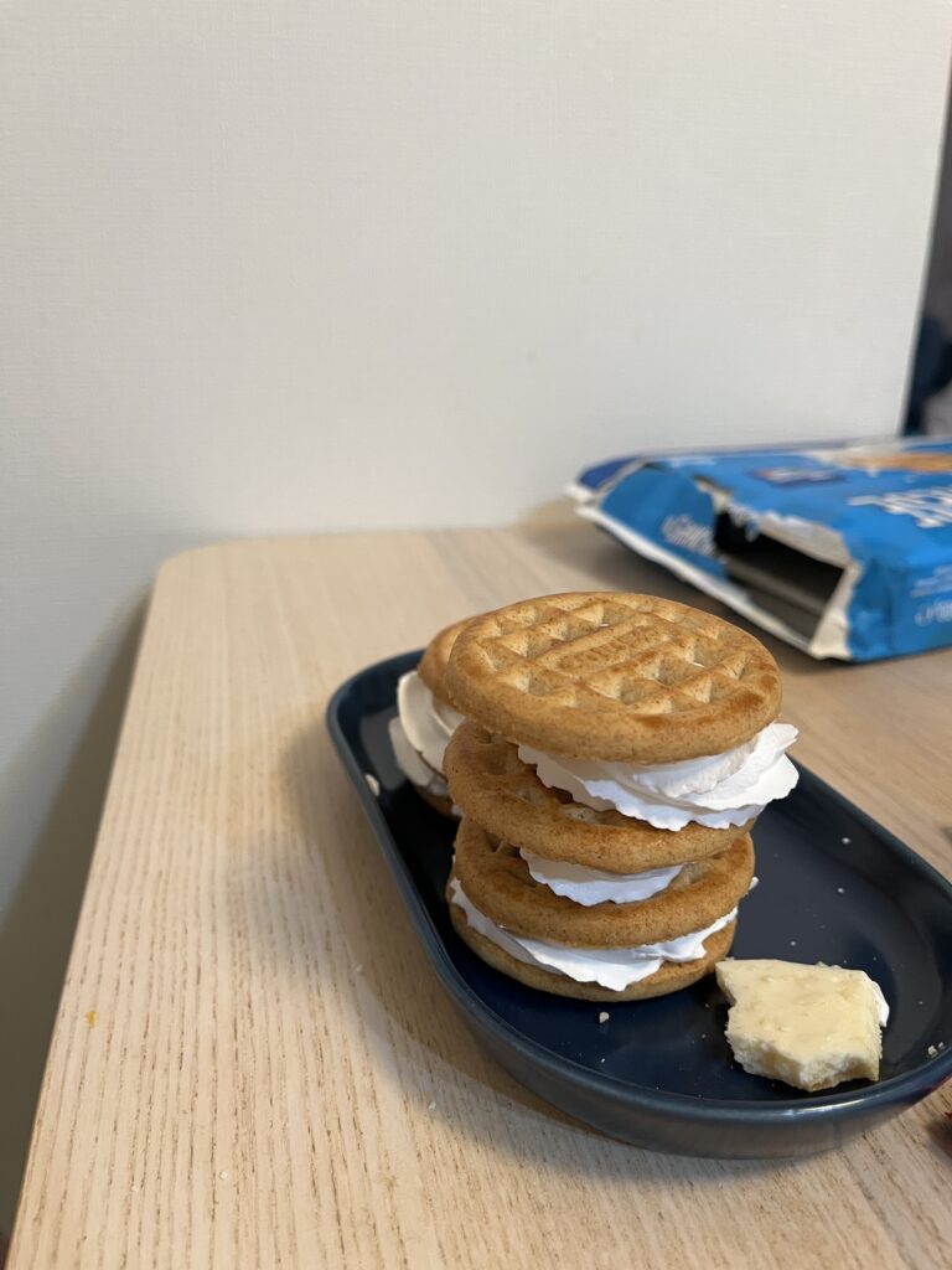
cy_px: 635
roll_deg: +0.5
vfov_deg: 67.3
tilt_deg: -20.2
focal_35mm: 26
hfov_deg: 53.1
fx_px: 953
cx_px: 476
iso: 200
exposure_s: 1/60
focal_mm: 5.1
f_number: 1.6
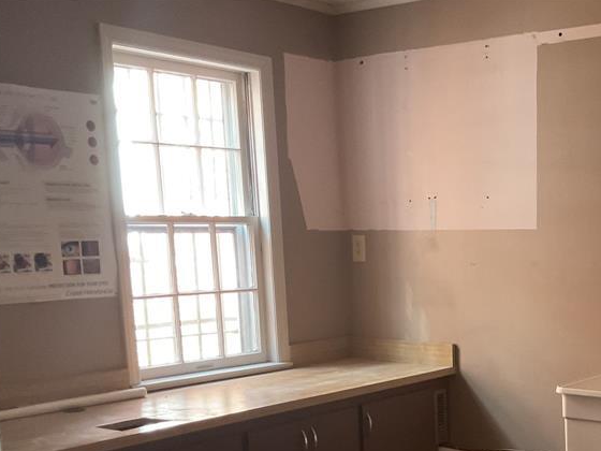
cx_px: 482
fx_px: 920
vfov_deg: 26.6
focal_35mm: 53
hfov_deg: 35.0
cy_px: 406
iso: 250
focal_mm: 3
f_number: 1.8
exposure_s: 1/30
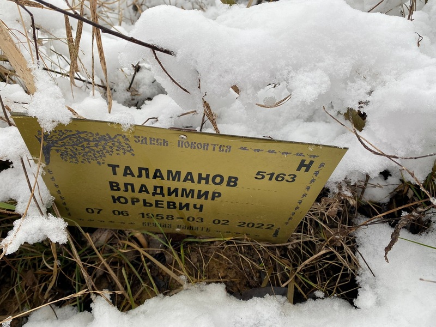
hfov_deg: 67.3
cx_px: 218
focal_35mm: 26
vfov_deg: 53.1
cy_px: 164
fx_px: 327
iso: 32
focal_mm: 4.25
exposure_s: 1/228
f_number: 1.8
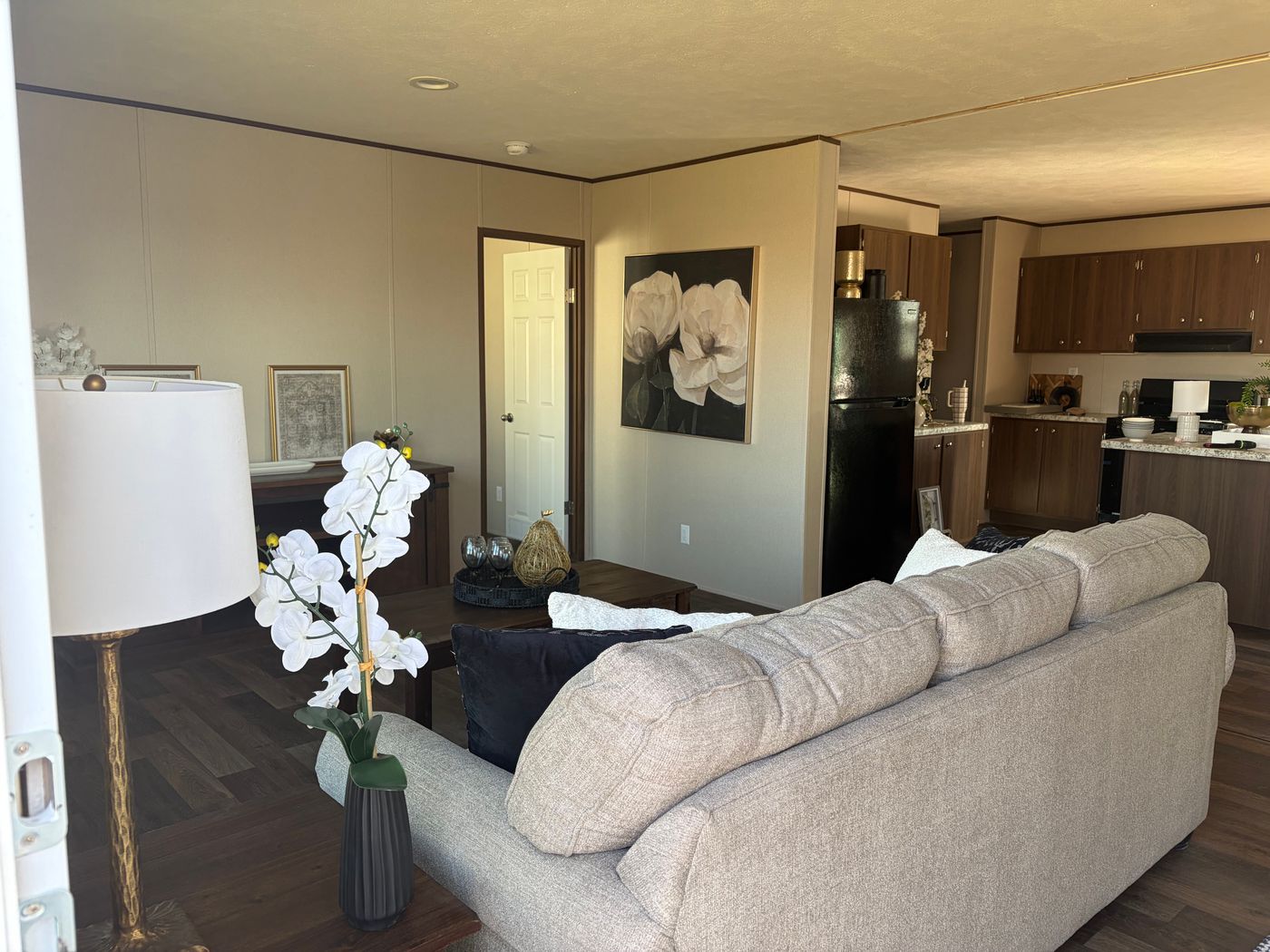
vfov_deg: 53.1
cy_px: 476
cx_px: 635
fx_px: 954
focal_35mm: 26
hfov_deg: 67.3
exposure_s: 1/122
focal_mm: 5.96
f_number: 1.6
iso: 80
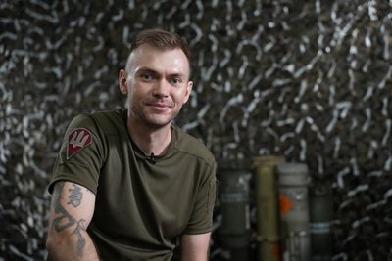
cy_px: 130
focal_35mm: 63
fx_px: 686
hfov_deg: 31.9
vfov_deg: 21.6
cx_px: 196
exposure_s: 1/250
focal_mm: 63
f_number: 2.8
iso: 6400
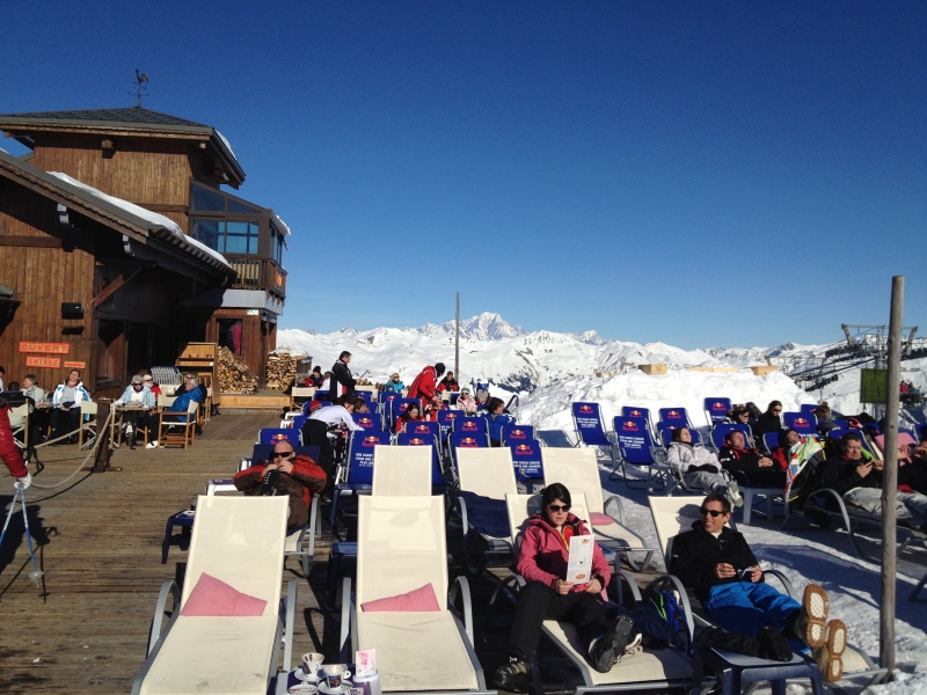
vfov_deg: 40.7
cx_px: 464
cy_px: 348
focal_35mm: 35
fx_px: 937
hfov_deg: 52.6
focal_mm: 4.28
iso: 64
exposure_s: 1/5025
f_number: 2.4
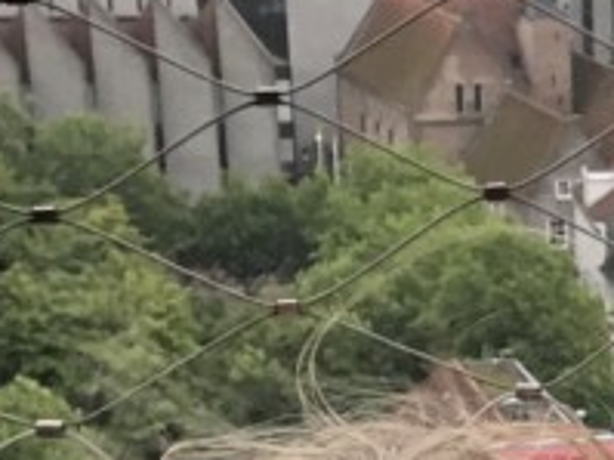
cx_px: 1709
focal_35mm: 169
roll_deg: -1.3
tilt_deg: -20.9
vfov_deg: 8.7
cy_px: 506
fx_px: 2996
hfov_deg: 9.6
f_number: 1.8
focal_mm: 3.99
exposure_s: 1/197
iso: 20
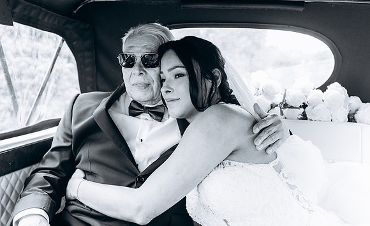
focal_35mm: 36
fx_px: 359
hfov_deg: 54.5
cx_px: 185
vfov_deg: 34.9
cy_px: 103
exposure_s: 1/125
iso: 250
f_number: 4
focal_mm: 35
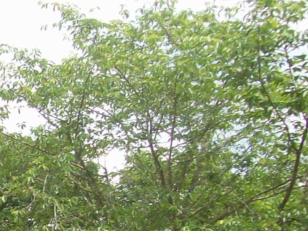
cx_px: -187
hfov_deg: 14.7
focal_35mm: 122
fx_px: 1085
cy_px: 258
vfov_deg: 11.9
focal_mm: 6
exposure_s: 1/818
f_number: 2.7
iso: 80
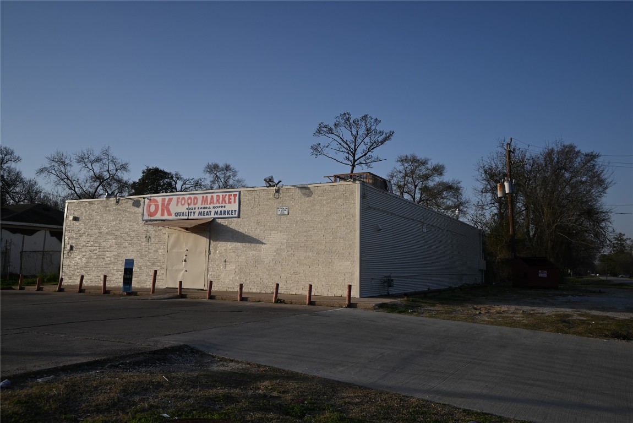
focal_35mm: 30
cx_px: 316
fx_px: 528
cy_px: 212
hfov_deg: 61.9
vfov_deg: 43.7
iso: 100
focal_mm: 30
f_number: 4.5
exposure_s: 1/1250
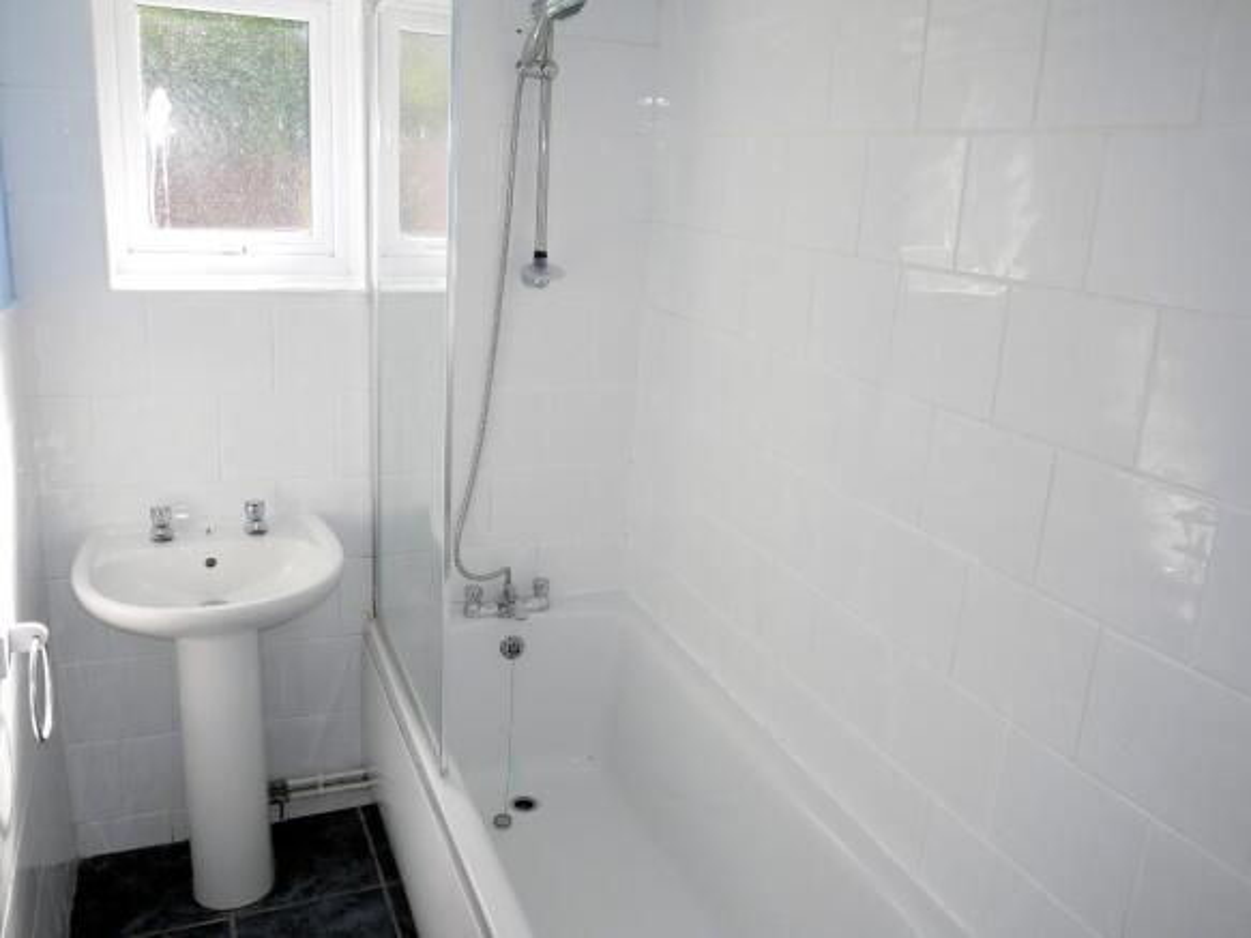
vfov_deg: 49.7
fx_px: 1012
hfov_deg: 63.5
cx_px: 626
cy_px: 469
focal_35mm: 28
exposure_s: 1/160
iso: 160
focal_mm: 14
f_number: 4
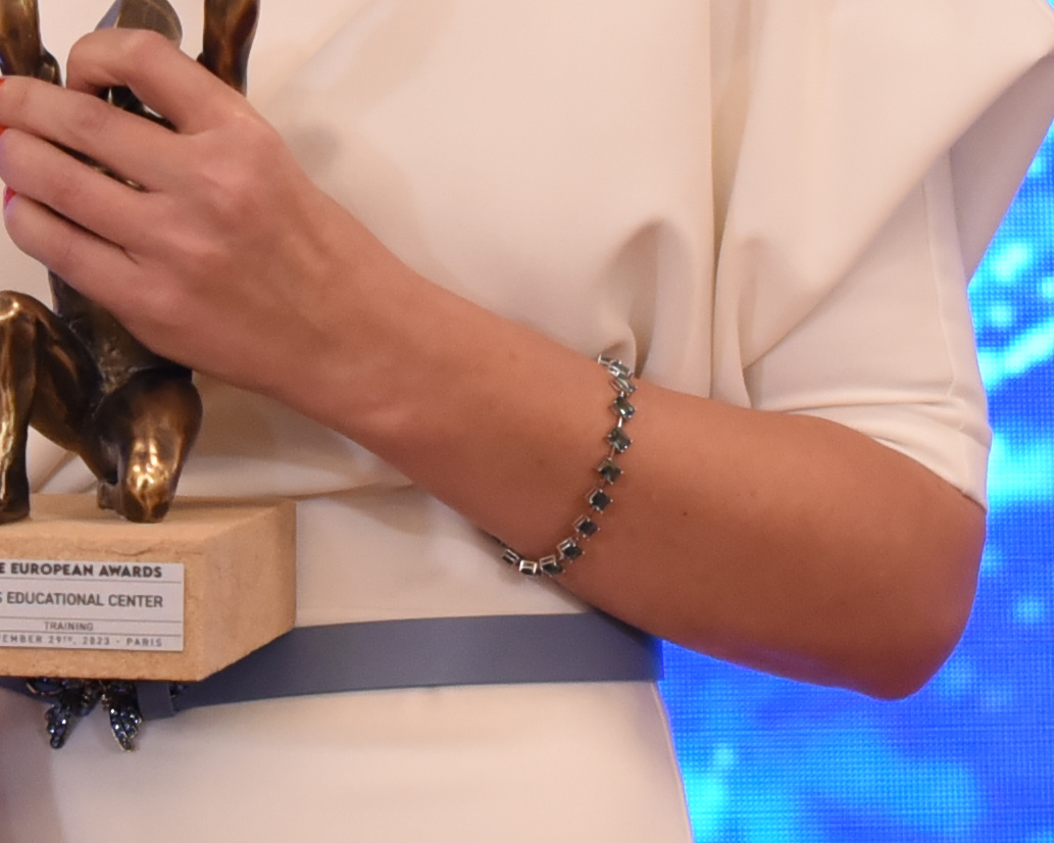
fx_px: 5458
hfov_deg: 11.0
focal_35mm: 175
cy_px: 203
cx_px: 498
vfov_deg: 8.8
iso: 2000
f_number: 2.8
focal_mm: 32
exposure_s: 1/500
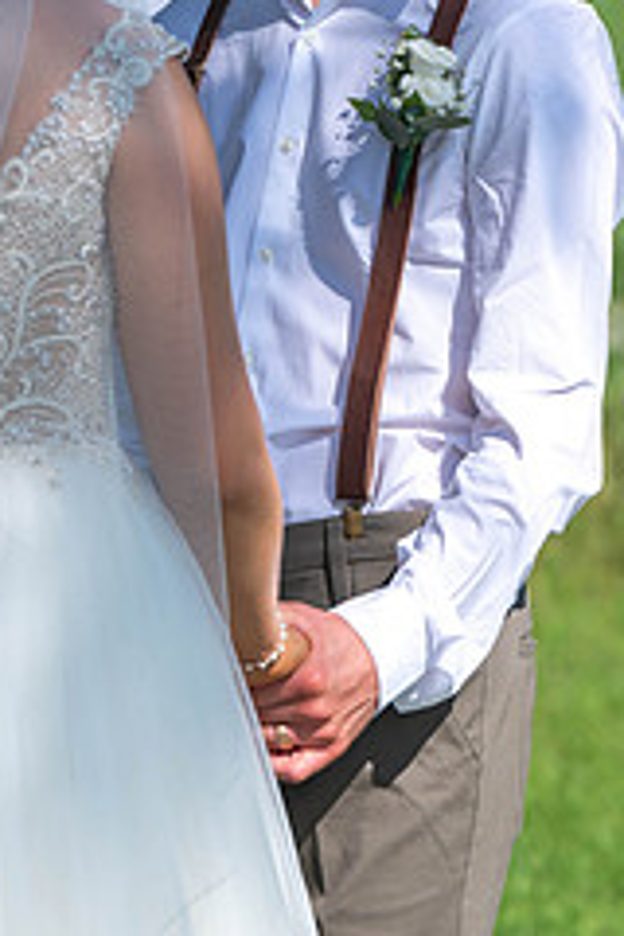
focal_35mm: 365
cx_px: 154
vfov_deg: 5.6
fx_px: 9489
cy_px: 66
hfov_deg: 3.8
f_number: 6.3
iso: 100
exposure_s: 1/500
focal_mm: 195
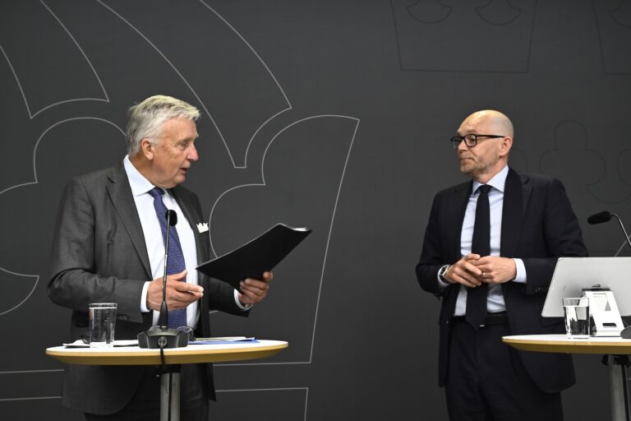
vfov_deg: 29.2
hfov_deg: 42.7
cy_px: 210
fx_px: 806
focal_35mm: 46
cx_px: 316
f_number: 5.6
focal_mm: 46
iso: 1250
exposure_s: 1/125
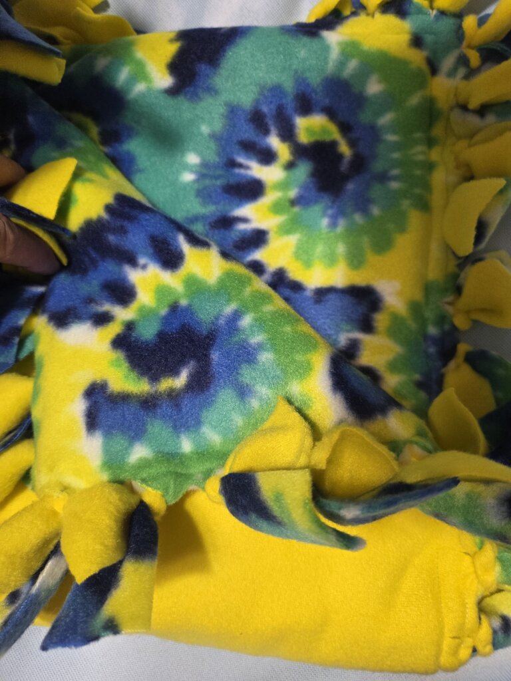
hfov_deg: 58.9
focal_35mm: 23
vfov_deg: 73.9
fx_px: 453
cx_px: 256
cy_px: 340
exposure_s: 1/120
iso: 200
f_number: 1.8
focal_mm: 5.4
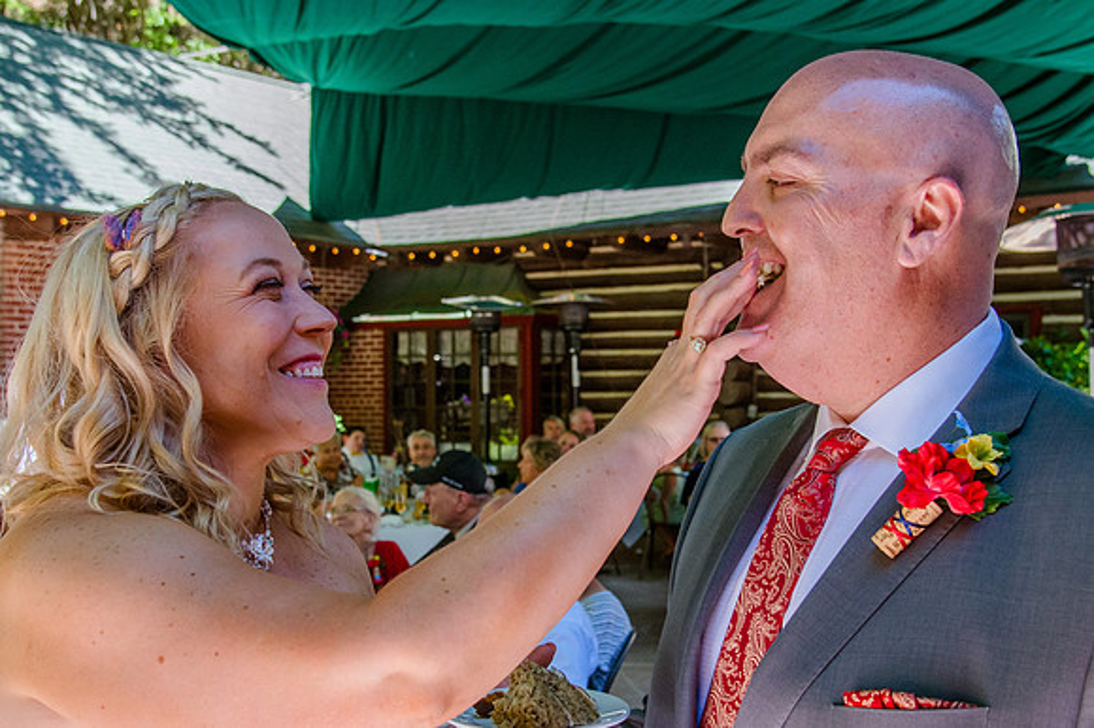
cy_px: 431
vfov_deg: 29.8
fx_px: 1366
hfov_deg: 43.6
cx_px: 562
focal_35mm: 45
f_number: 5.6
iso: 1600
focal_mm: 30
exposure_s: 1/640
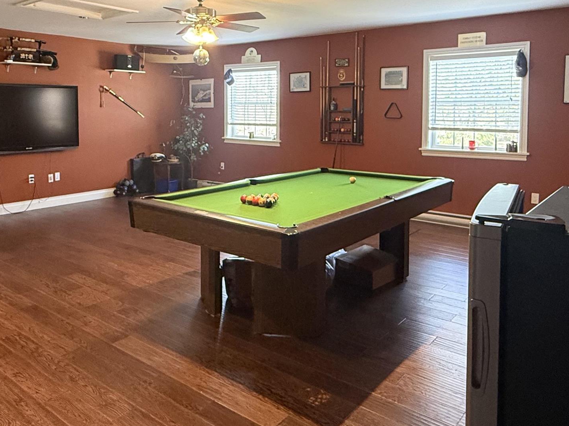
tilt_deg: -2.2
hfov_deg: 59.7
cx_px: 245
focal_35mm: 30
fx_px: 493
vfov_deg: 45.8
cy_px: 132
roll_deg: -0.1
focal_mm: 2.22
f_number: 2.2
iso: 400
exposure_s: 1/60
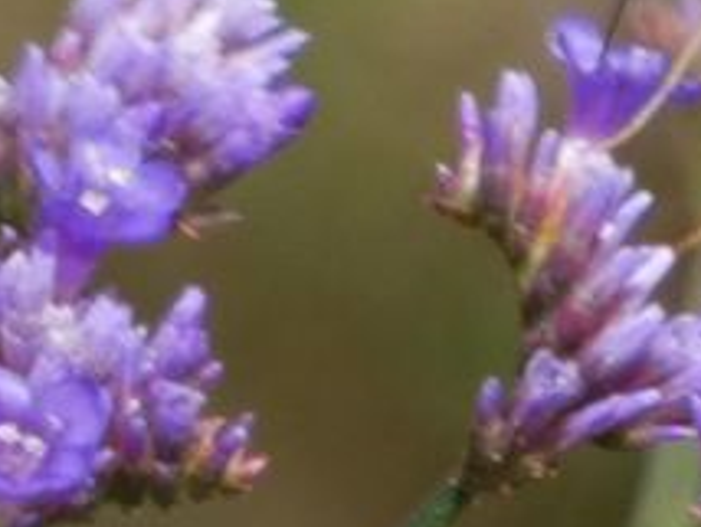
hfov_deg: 0.5
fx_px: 73978
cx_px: 968
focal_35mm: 3649
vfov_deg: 0.4
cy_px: 242
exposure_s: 1/160
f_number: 5.6
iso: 80
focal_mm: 164.2
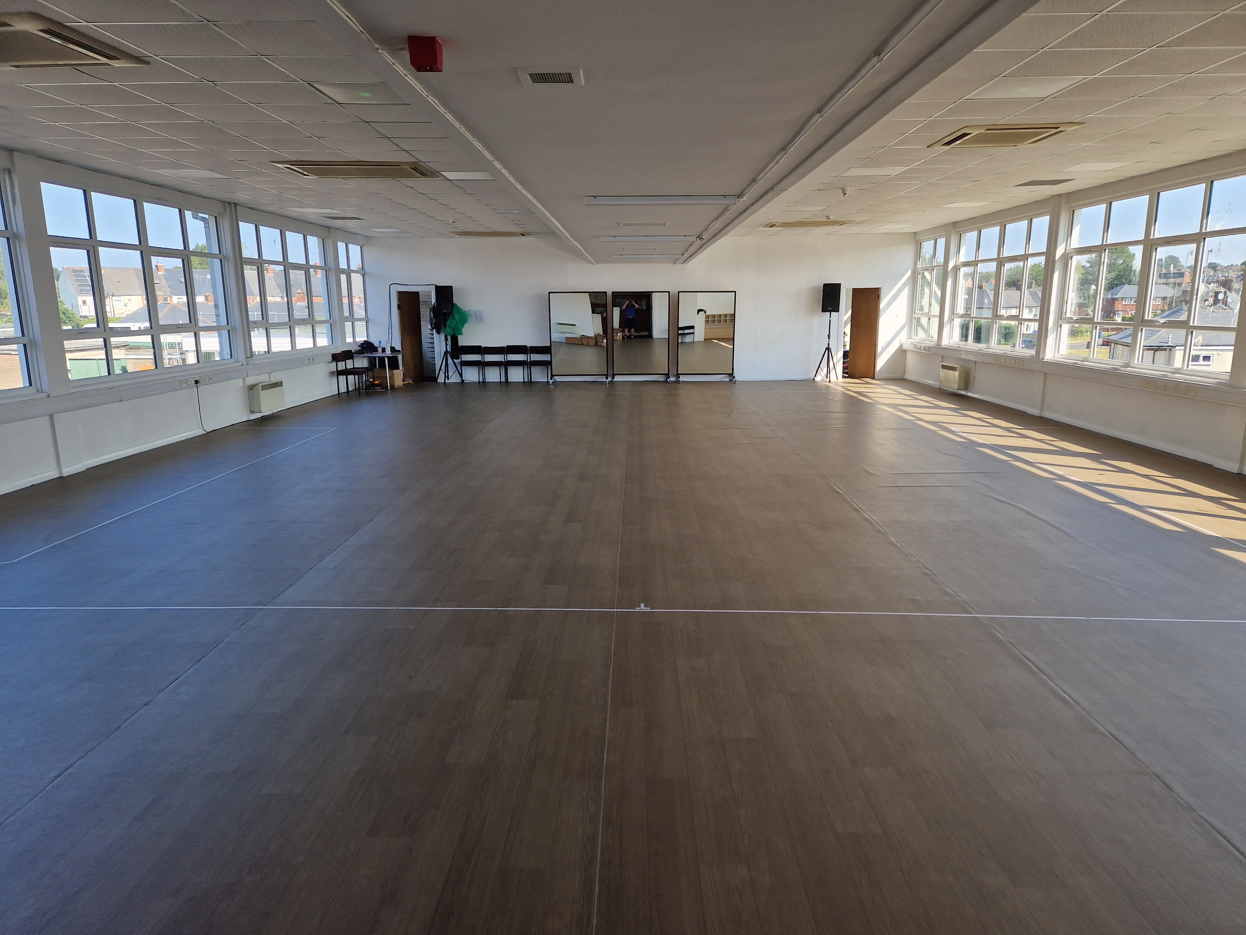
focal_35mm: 23
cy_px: 468
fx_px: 828
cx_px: 623
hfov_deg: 73.9
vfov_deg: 58.9
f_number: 1.8
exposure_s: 1/269
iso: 50
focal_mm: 5.4
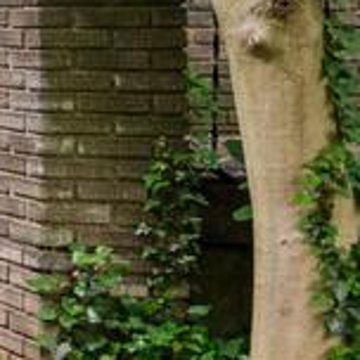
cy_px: -275
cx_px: -1118
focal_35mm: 129
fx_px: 1518
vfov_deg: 12.4
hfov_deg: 7.9
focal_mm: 16
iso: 800
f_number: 7.1
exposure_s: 1/160
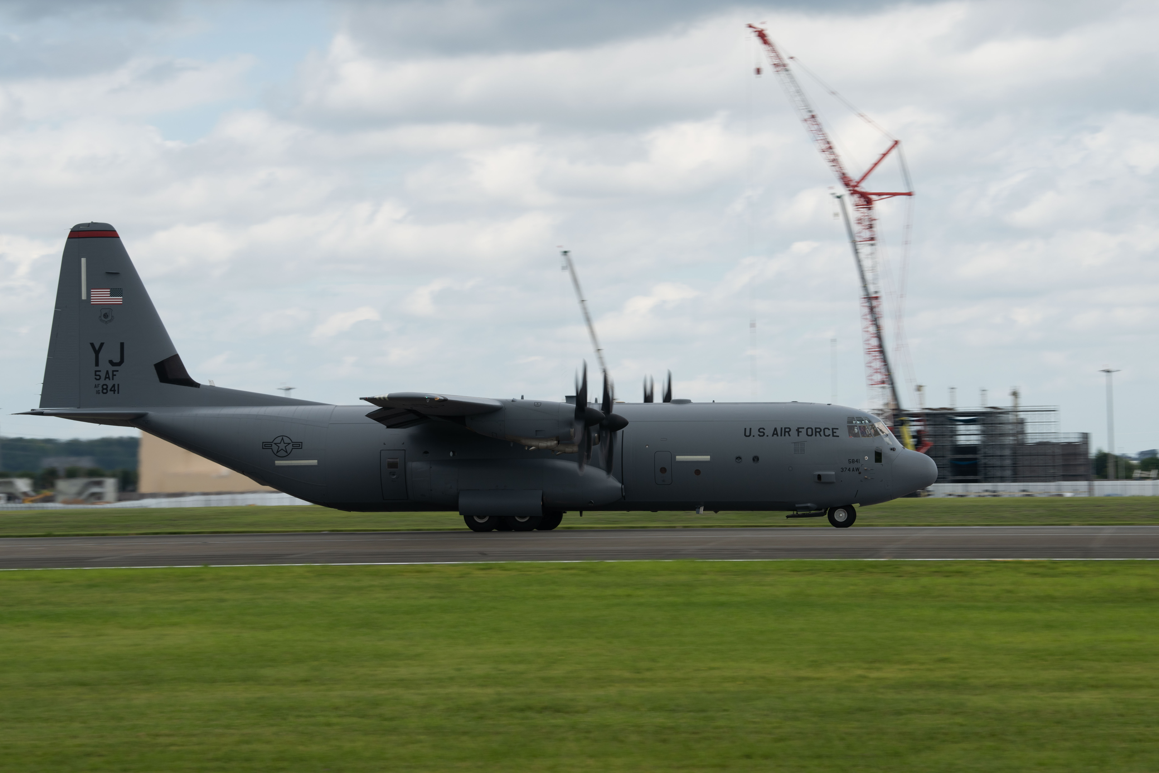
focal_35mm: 116
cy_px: 386
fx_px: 3736
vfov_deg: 11.8
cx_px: 580
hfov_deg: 17.6
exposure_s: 1/250
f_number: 10
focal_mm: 116
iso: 160
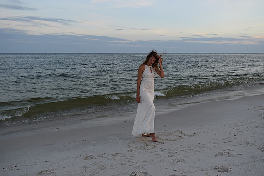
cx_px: 132
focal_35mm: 33
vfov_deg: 40.0
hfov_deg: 57.2
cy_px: 88
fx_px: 242
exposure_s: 1/100
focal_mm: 22
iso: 400
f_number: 5
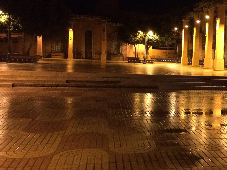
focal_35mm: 52
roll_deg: -0.7
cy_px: 72
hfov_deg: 35.1
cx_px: 196
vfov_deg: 28.0
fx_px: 341
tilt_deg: -3.2
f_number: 2.2
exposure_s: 1/17
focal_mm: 4.15
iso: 320
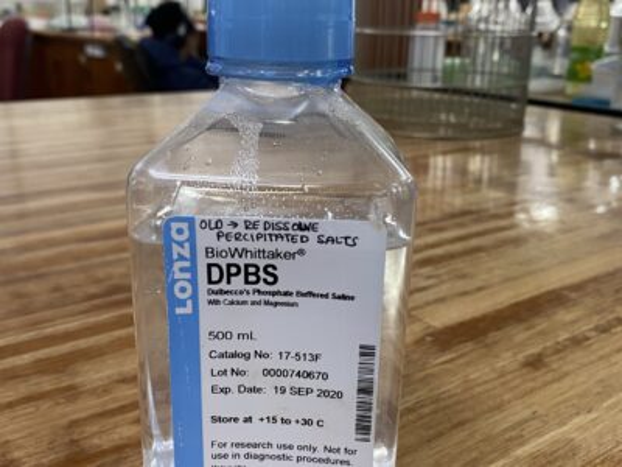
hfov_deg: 67.3
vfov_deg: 53.1
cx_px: 311
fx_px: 467
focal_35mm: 26
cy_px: 234
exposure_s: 1/50
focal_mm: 4.25
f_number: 1.8
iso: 125
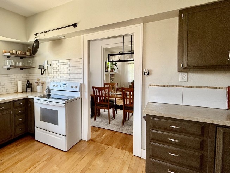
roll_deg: +0.9
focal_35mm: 22
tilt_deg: -2.1
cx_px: 50
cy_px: 80
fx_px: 146
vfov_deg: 61.0
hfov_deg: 69.9
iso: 100
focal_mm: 2.22
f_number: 2.2
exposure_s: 1/99
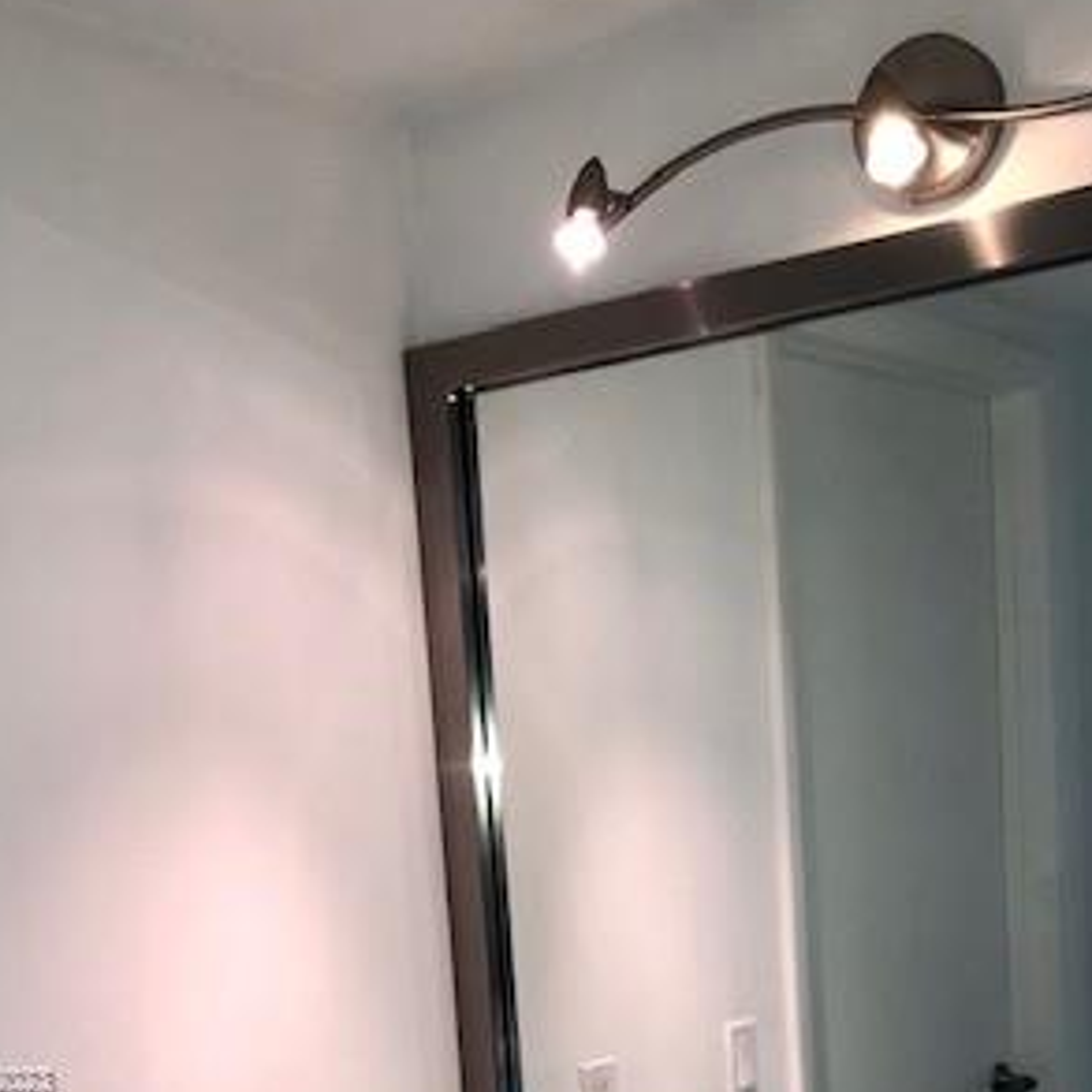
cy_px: 1081
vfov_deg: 29.6
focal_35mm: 54
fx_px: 1927
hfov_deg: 31.6
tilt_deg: -8.8
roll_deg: +4.8
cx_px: 518
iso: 64
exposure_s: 1/120
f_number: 1.8
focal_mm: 3.99
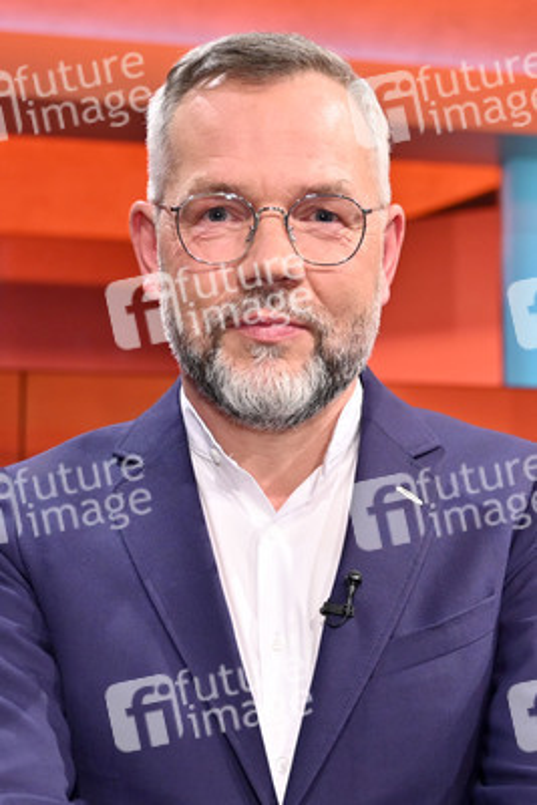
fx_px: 693
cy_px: 402
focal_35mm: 31
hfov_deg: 42.4
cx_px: 268
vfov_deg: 60.3
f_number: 2.8
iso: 1600
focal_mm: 31
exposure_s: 1/200
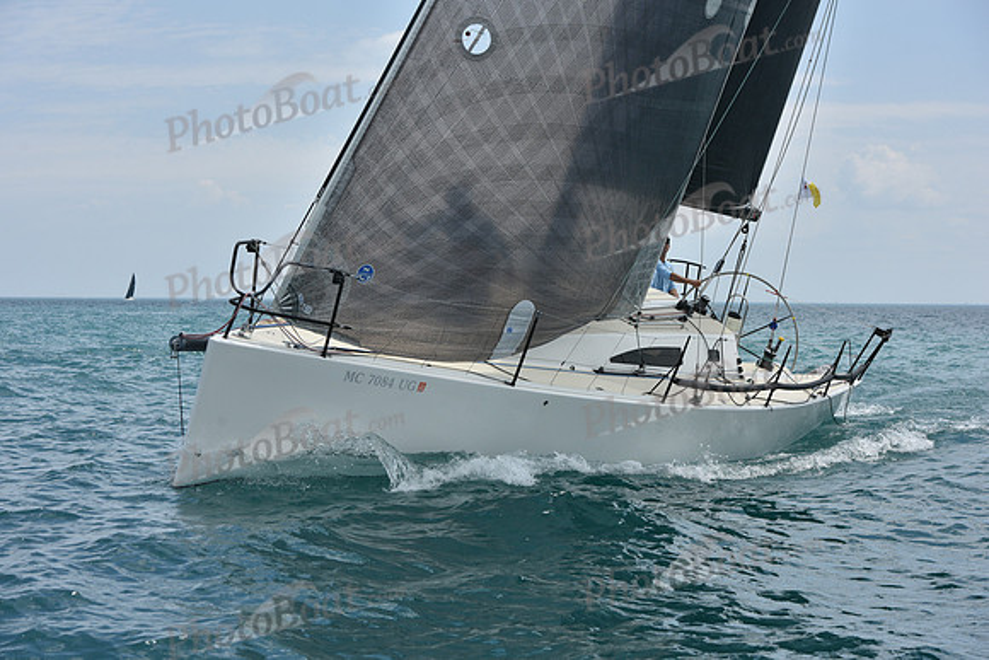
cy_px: 330
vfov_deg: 19.5
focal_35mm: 70
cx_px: 494
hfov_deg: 28.8
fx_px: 1923
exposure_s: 1/1250
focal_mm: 70
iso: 250
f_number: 8
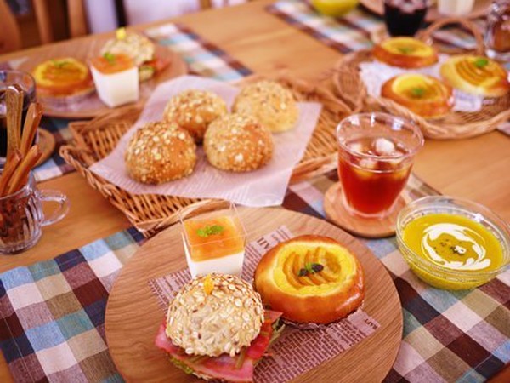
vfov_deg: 36.0
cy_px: 192
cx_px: 255
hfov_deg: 46.8
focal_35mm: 40
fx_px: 589
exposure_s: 1/30
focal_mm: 20
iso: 160
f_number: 1.7
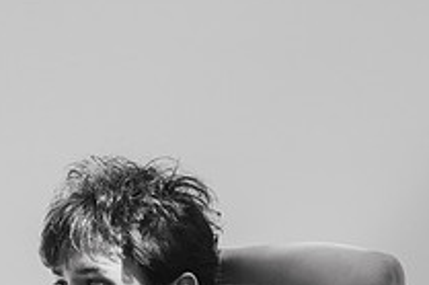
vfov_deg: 8.9
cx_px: 15
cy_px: 381
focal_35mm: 151
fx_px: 1798
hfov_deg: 13.4
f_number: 2.8
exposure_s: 1/400
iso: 200
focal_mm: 50
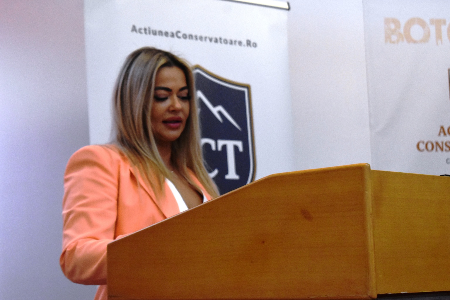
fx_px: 1031
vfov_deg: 16.6
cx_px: 225
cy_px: 150
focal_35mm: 82
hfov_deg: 24.6
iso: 3200
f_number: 5.6
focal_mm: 55
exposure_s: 1/125
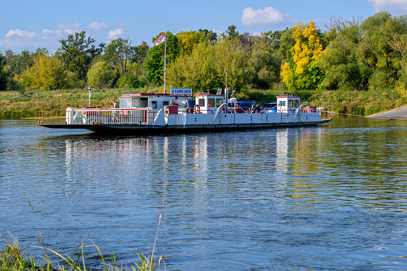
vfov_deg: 18.2
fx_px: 848
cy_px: 136
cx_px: 204
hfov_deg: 27.0
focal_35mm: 75
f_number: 8
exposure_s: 1/500
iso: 200
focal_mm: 50
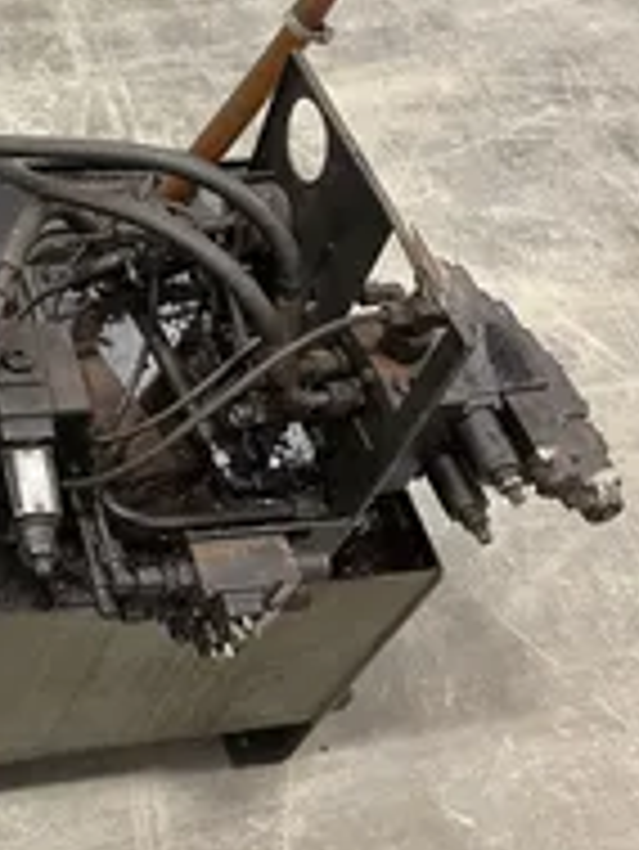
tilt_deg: -47.2
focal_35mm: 55
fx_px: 1352
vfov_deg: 34.6
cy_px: 279
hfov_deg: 25.3
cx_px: 4
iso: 800
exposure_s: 1/30
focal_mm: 4.2
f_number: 1.6
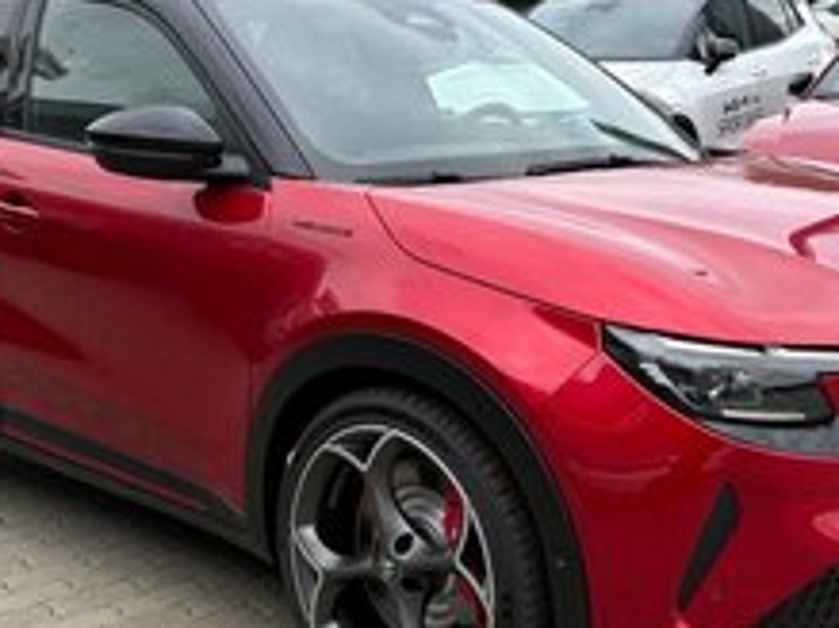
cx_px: 452
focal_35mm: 58
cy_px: 356
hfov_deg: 33.2
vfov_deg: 25.2
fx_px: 1405
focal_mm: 5.96
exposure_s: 1/1626
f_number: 1.6
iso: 50
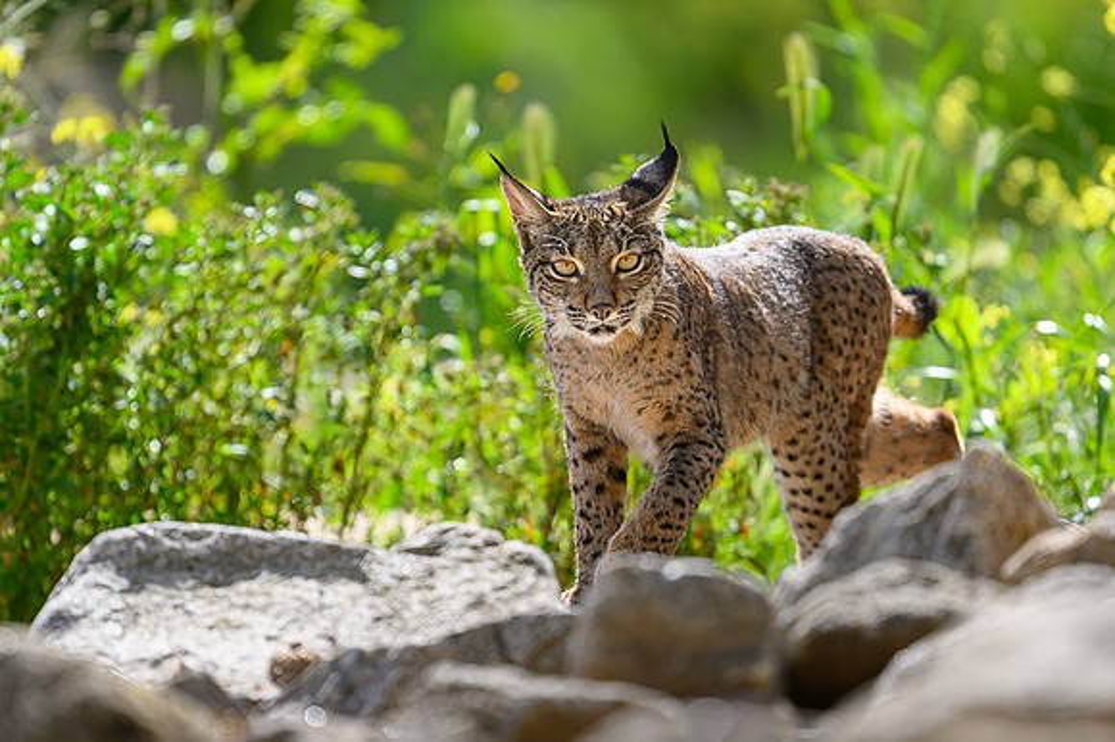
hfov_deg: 2.7
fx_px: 23794
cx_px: 576
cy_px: 438
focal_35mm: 769
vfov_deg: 1.8
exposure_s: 1/2000
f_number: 4
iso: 320
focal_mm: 560
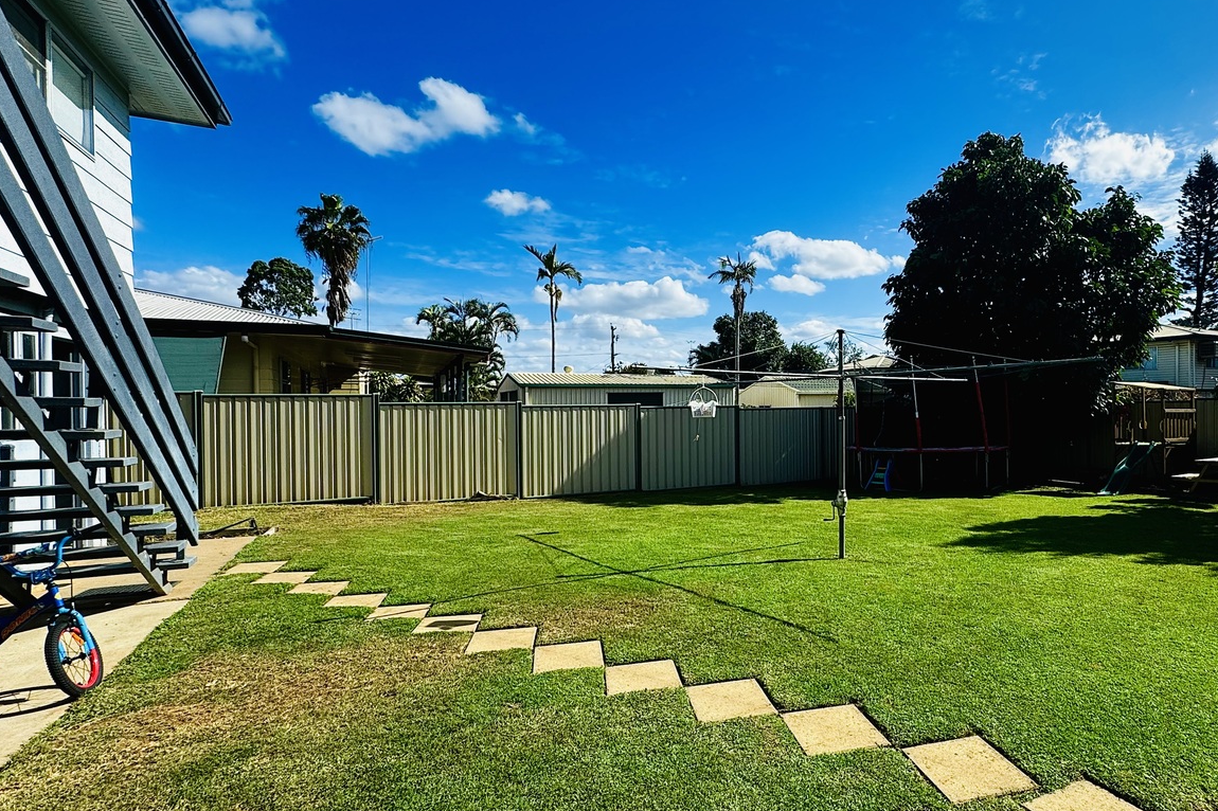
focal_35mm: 19
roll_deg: +0.7
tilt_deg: -1.1
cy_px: 414
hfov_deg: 85.5
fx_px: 643
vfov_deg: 64.5
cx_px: 748
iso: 50
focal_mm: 2.22
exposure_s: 1/1420
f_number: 2.2
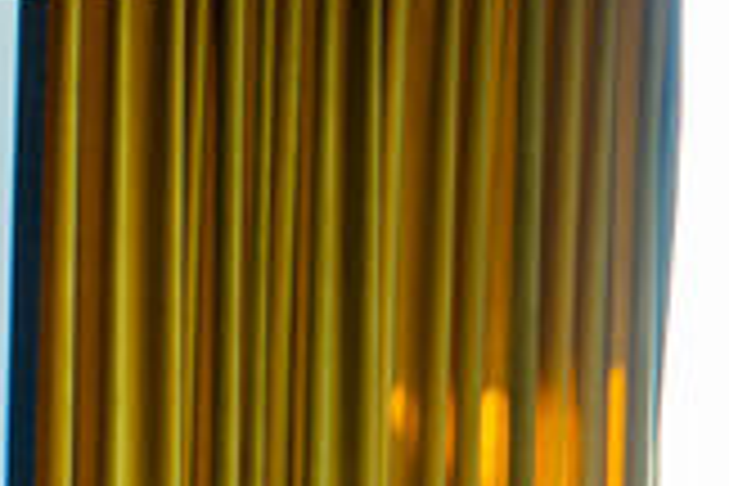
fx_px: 9011
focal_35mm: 445
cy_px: 1222
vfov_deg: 3.1
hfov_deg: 4.4
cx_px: -1570
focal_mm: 70
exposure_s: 1/125
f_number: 2.8
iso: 800
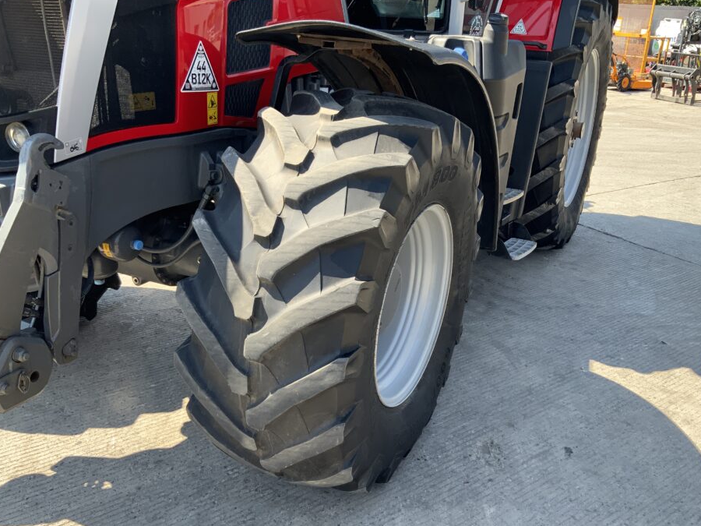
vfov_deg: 42.9
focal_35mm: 33
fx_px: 668
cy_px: 291
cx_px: 381
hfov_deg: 55.3
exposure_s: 1/320
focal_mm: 3
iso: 16
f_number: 1.8
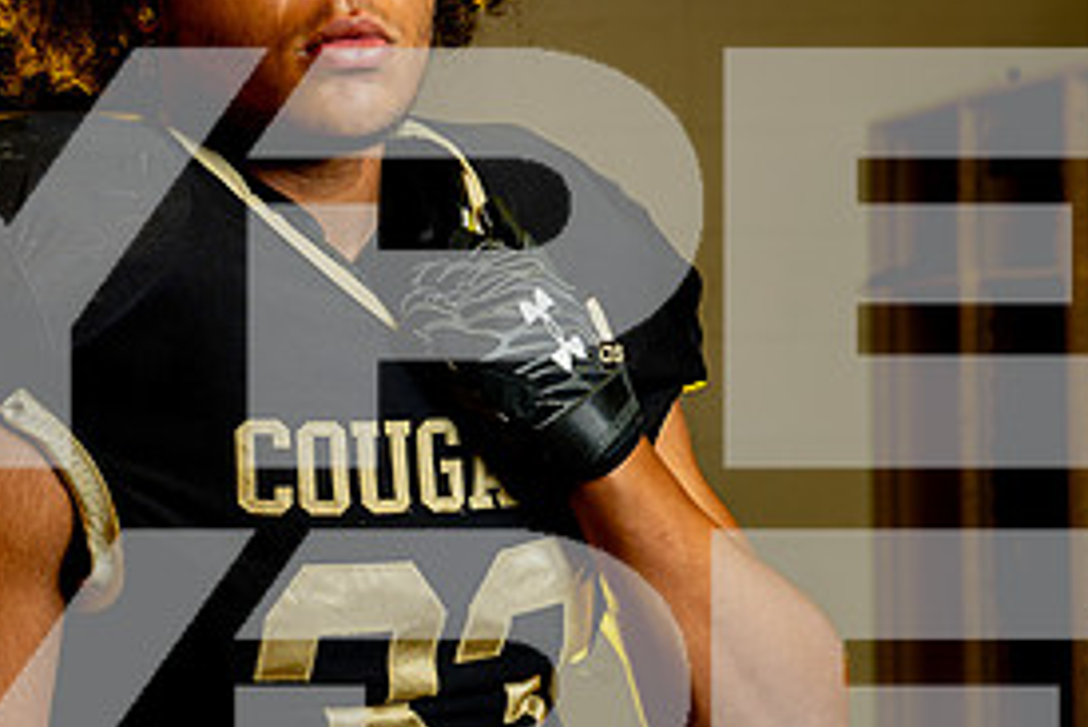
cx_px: 171
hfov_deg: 18.4
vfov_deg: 12.5
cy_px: 260
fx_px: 3326
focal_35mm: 110
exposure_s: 1/250
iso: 250
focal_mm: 52
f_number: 5.6
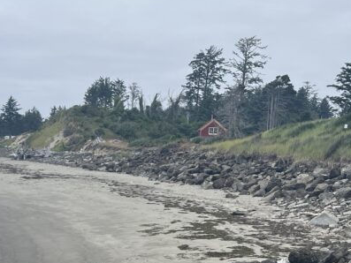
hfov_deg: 28.9
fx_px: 680
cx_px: 134
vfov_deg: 21.3
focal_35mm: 67
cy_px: 248
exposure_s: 1/4149
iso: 50
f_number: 1.6
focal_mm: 5.1
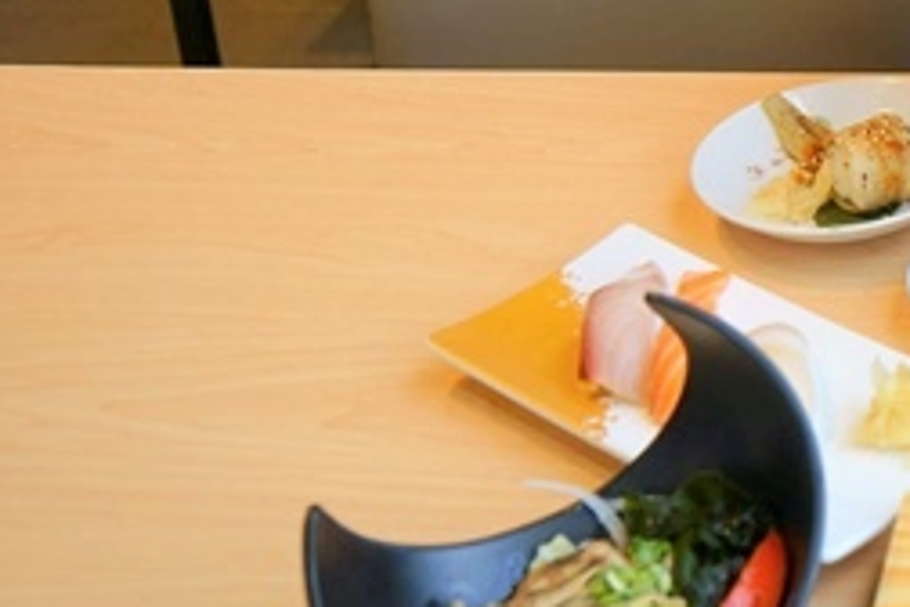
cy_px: -103
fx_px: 2325
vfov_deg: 14.4
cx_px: 1412
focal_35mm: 92
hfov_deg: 19.1
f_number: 5
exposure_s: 1/60
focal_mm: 29
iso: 200
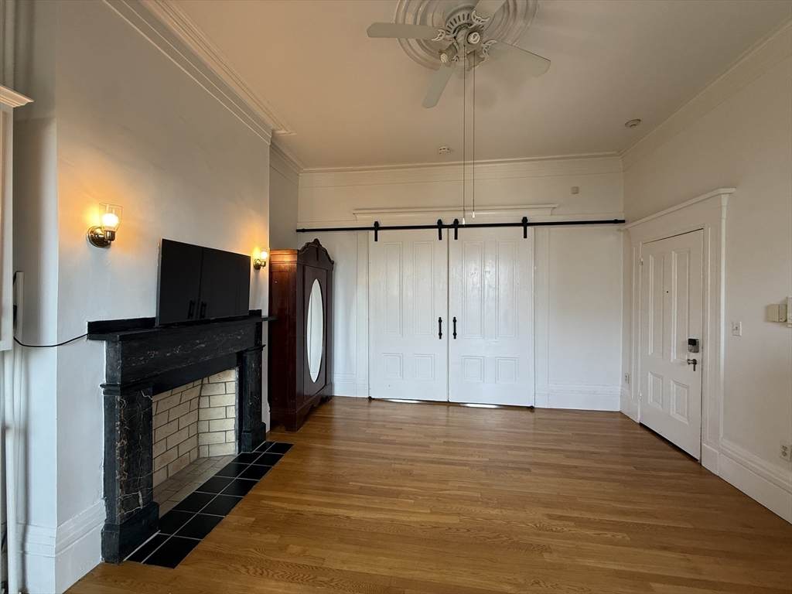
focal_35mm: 14
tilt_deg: -0.3
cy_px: 297
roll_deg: -0.7
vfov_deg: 85.7
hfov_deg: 102.1
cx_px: 396
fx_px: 320
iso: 125
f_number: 2.2
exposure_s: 1/120
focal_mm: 2.22
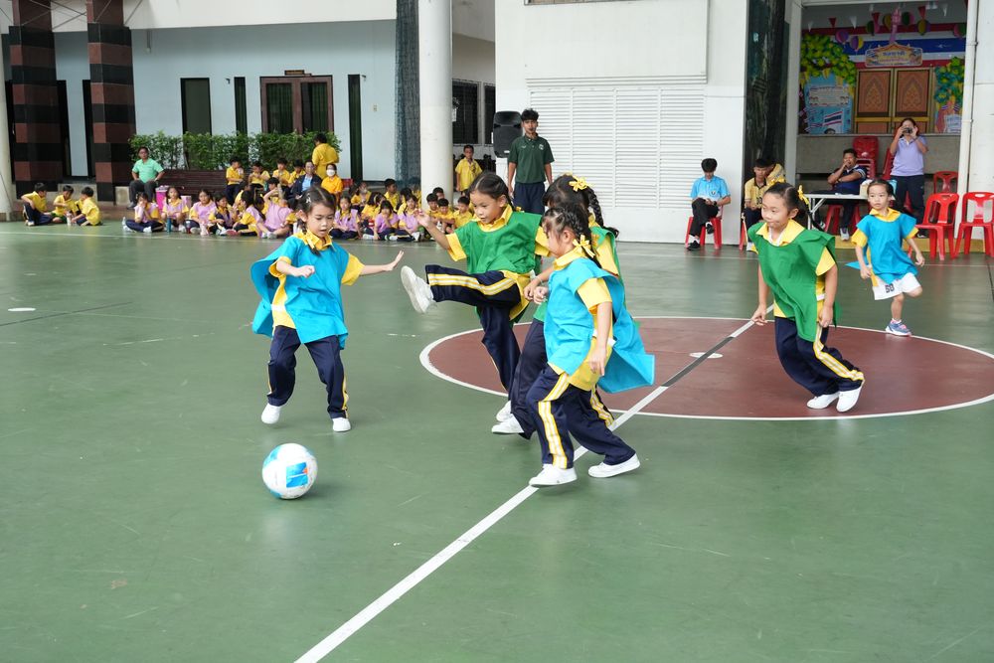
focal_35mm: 45
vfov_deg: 29.9
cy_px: 332
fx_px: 1243
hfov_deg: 43.6
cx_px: 497
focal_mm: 30
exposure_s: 1/500
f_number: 5.6
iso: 1000
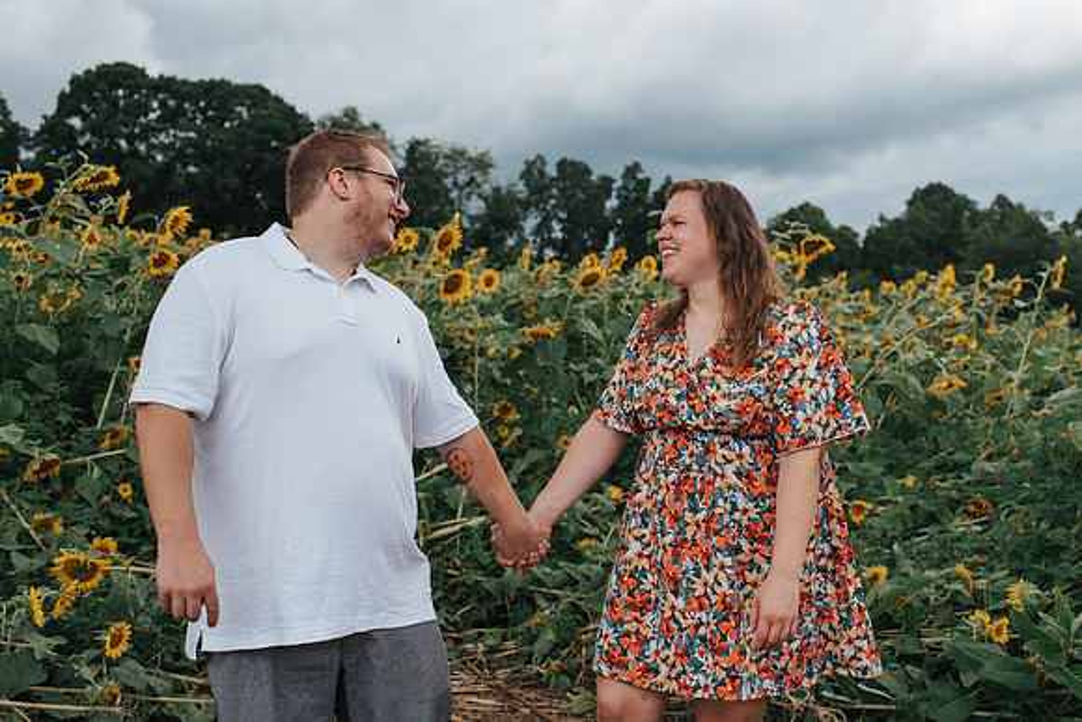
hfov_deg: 47.9
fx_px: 1214
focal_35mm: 40
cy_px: 327
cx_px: 612
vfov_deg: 33.1
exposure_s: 1/800
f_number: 3.2
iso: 100
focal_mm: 35
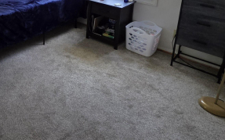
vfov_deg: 34.1
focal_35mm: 32
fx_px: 196
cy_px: -14
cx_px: 28
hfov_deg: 53.2
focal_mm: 2.2
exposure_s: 1/60
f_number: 1.9
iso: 200
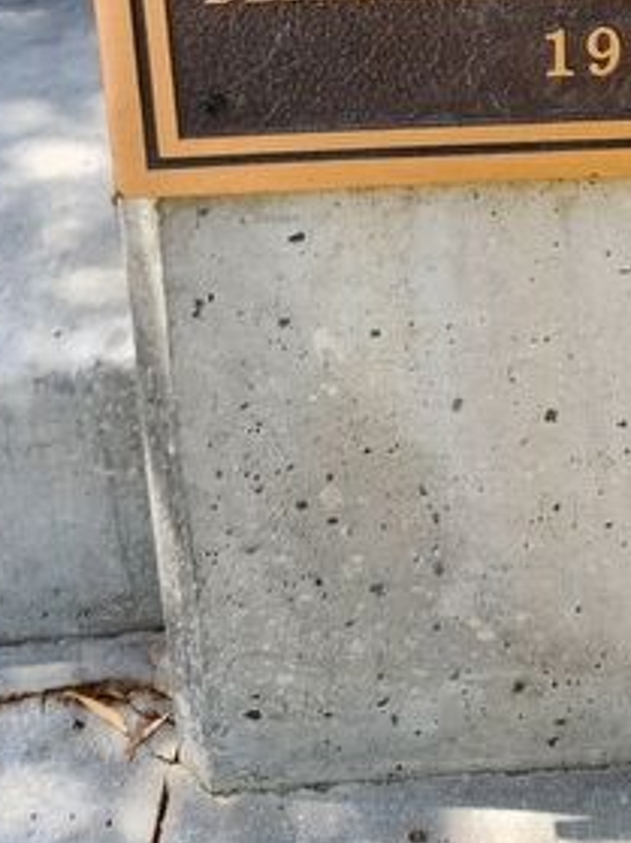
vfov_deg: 24.8
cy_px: -302
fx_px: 1605
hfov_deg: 21.5
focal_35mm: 66
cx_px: 619
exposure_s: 1/208
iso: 20
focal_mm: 5.4
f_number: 1.8
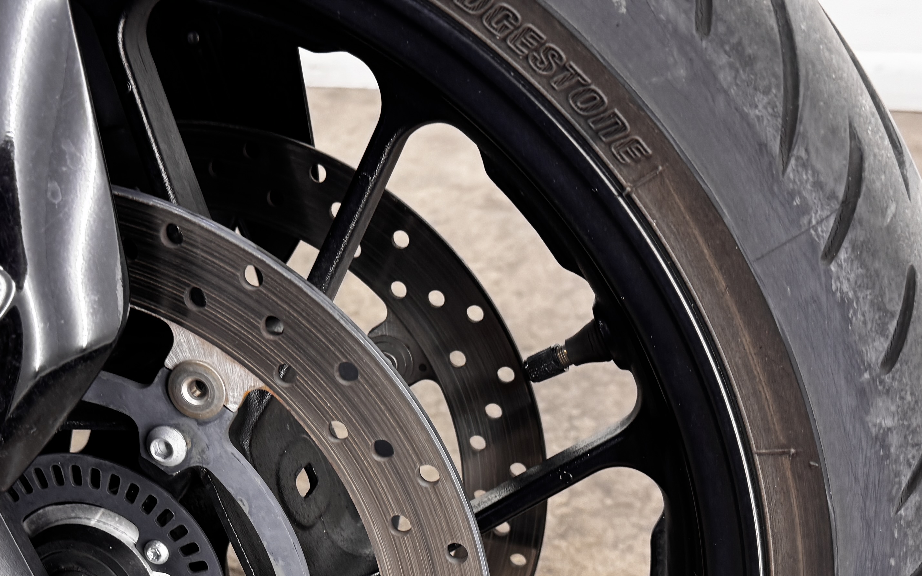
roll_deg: +2.7
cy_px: 491
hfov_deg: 39.2
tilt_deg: -35.4
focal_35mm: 51
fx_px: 1282
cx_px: 328
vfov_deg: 24.8
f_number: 1.78
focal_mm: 6.76
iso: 160
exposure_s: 1/120
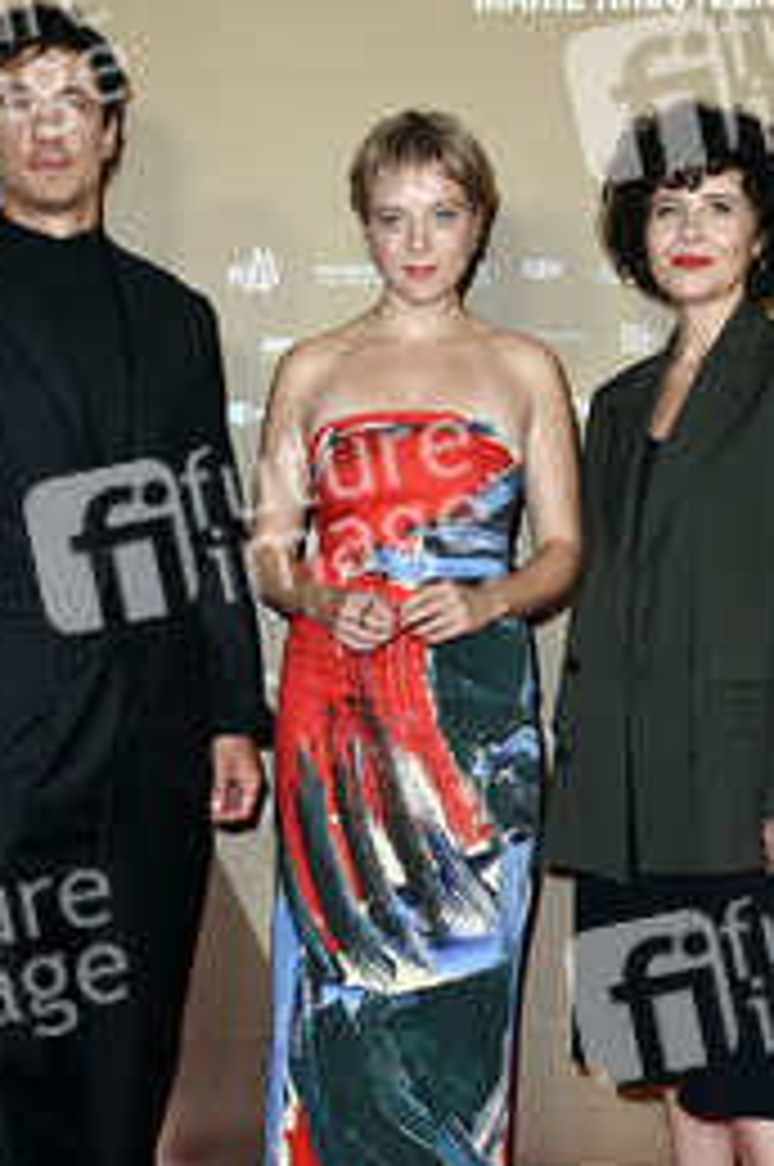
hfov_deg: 20.0
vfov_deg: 29.5
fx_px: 2199
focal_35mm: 68
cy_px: 752
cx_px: 387
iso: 640
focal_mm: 44
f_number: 5.6
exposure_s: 1/250
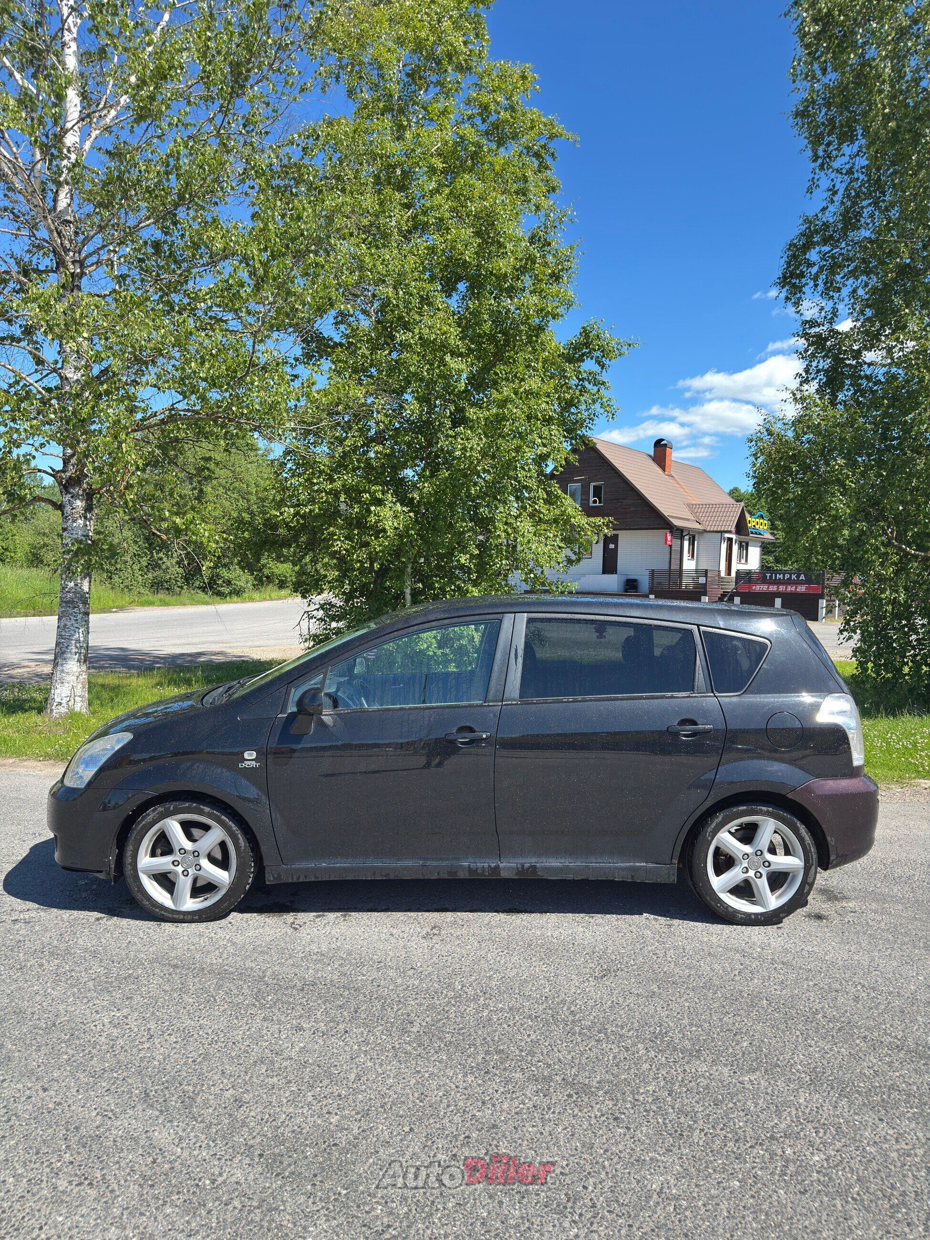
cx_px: 465
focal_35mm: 24
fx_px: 860
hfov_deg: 56.8
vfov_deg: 71.6
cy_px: 620
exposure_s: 1/1299
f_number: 1.78
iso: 100
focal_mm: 6.76
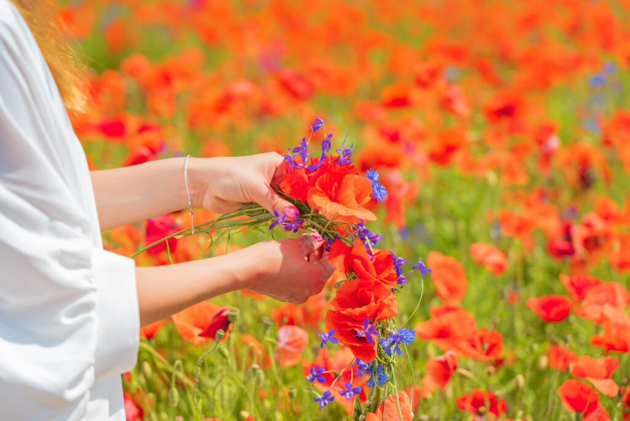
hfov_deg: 19.4
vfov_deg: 13.1
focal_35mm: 105
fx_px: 1838
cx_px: 315
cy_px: 210
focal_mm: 105
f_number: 4
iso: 100
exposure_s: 1/250
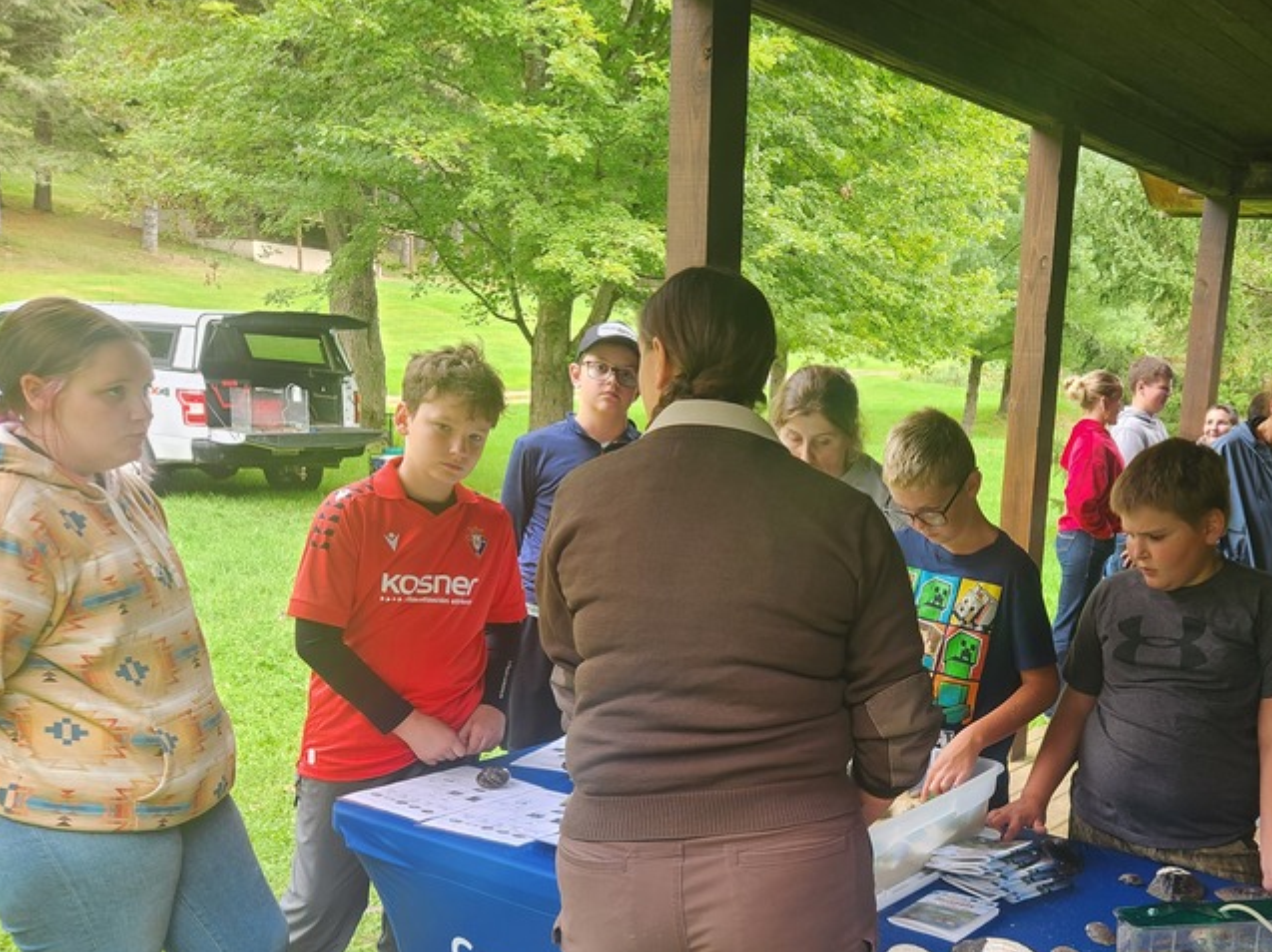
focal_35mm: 37
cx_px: 925
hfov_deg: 48.6
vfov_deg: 37.9
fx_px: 1359
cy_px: 683
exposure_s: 1/180
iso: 50
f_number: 1.8
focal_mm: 5.4
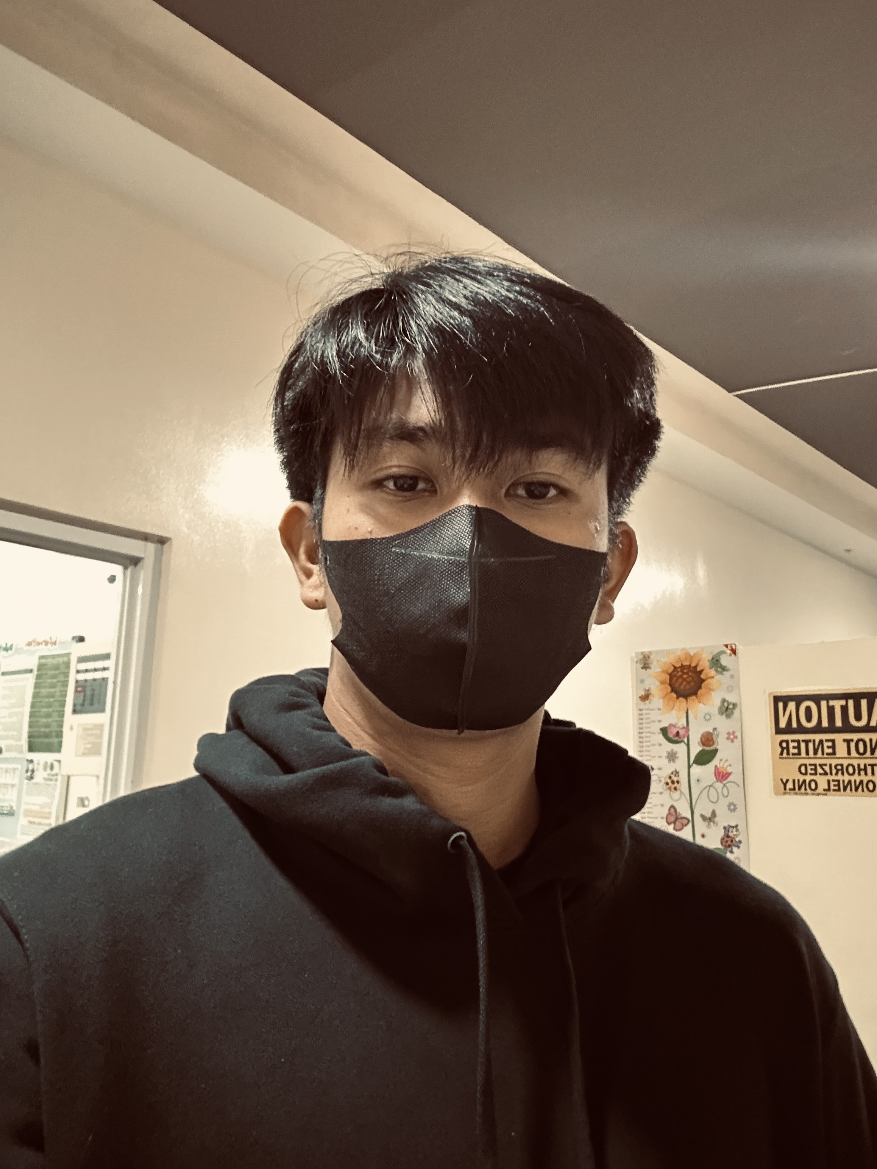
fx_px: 1013
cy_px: 584
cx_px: 438
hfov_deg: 46.8
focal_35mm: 30
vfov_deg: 60.0
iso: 640
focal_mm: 2.69
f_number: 1.9
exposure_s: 1/16
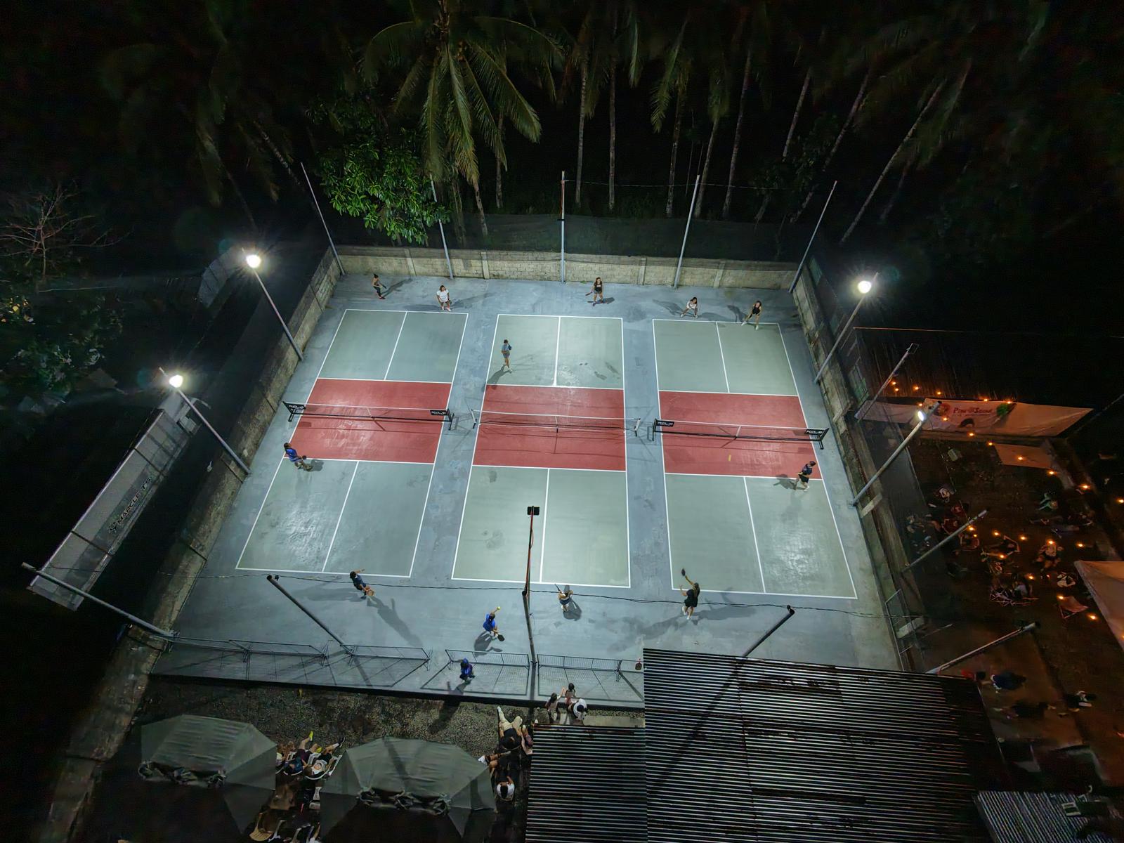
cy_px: 422
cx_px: 562
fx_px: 520
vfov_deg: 78.1
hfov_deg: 94.5
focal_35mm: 16
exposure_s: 1/30
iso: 1600
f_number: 2.2
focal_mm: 3.05
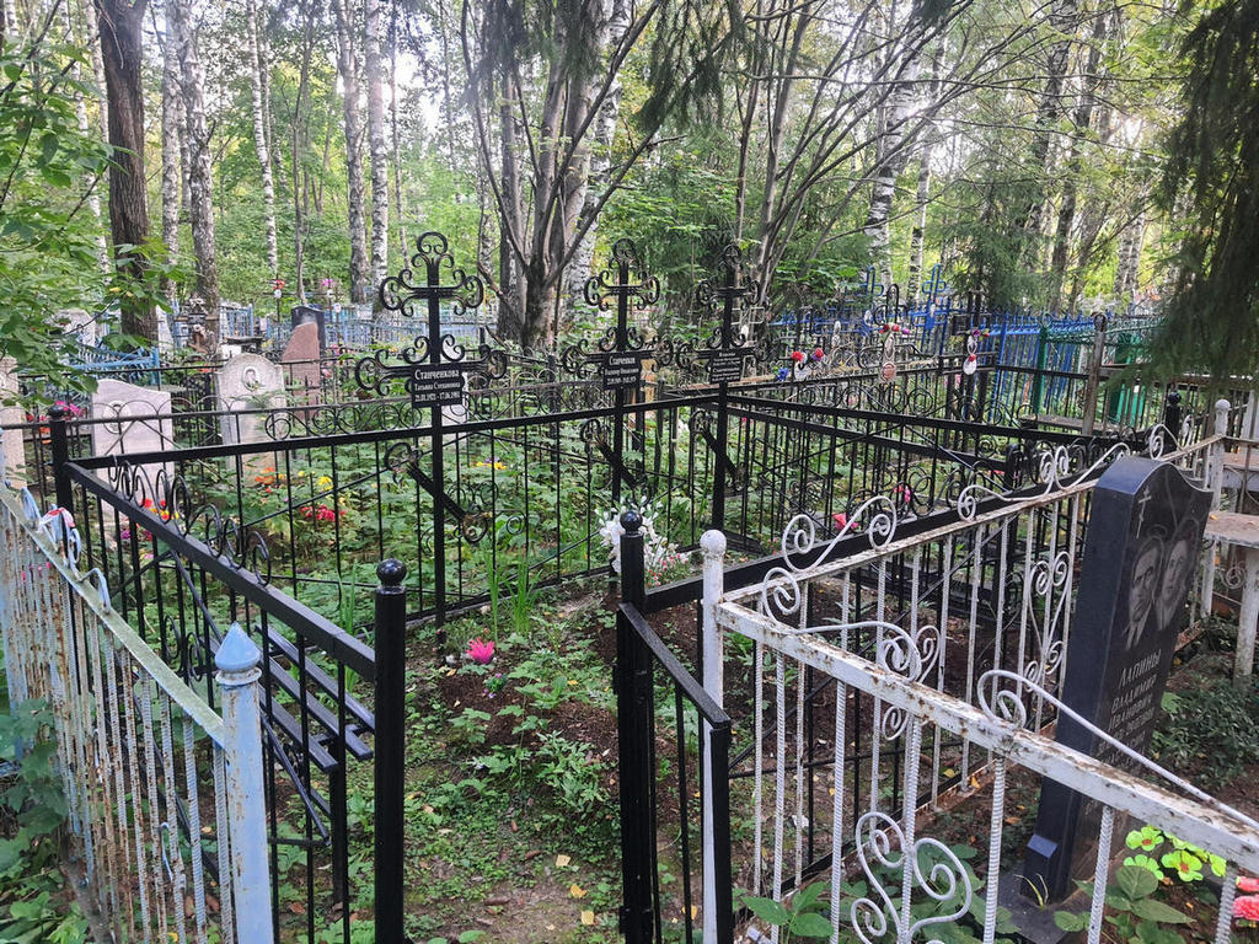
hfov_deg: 67.3
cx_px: 630
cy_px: 472
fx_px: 946
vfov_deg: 53.1
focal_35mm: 26
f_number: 1.7
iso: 200
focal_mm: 4.32
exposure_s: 1/100
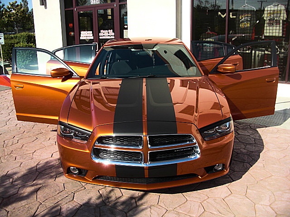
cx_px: 145
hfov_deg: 51.4
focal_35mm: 36
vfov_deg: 39.7
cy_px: 108
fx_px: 302
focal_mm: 6.3
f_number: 2.8
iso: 50
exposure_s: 1/640
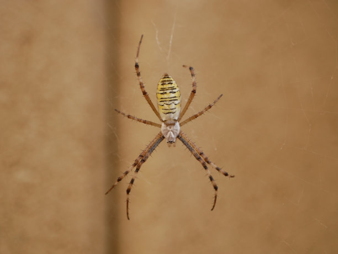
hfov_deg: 32.2
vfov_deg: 24.4
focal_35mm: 60
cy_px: 127
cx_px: 169
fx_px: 586
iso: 200
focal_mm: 30
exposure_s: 1/125
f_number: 3.2
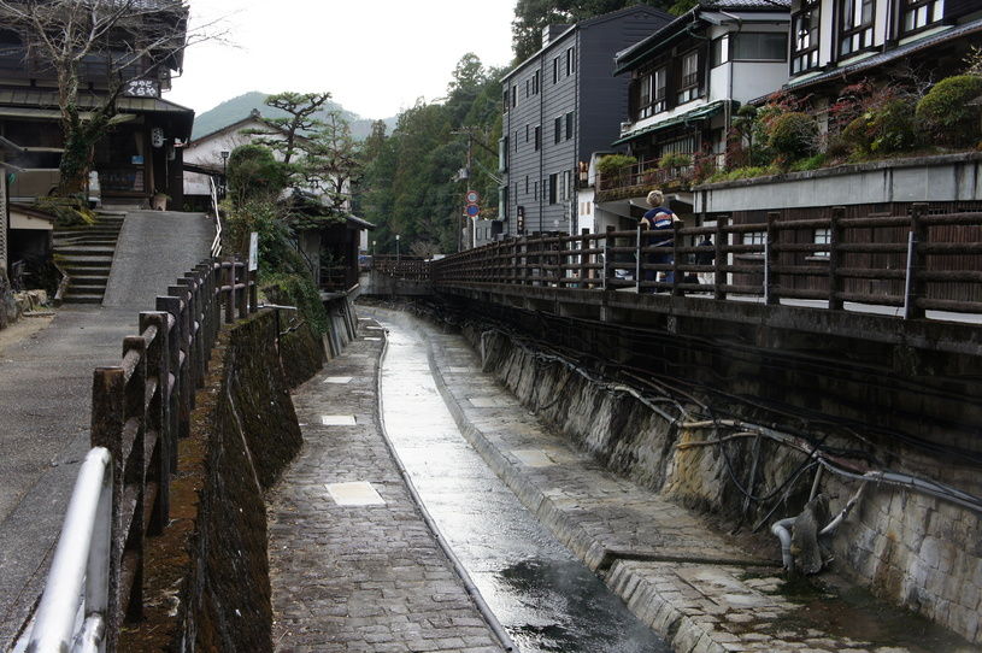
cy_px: 326
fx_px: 1226
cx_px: 491
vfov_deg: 29.8
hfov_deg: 43.6
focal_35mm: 45
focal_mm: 30
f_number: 7.1
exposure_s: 1/60
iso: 200
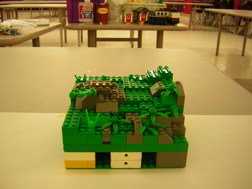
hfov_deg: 51.4
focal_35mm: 36
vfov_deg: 39.7
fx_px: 262
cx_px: 126
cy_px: 94
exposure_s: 1/5.9
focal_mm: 4.7
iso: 50
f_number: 2.6
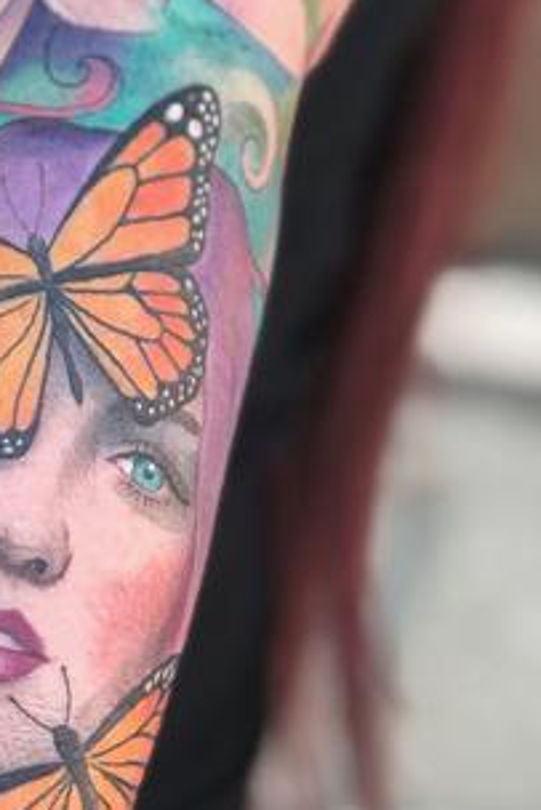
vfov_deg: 13.1
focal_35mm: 156
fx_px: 3512
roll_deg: -13.3
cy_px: 570
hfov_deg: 8.7
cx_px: -21
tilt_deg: -18.3
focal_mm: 6.6
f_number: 2.8
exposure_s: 1/120
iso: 32
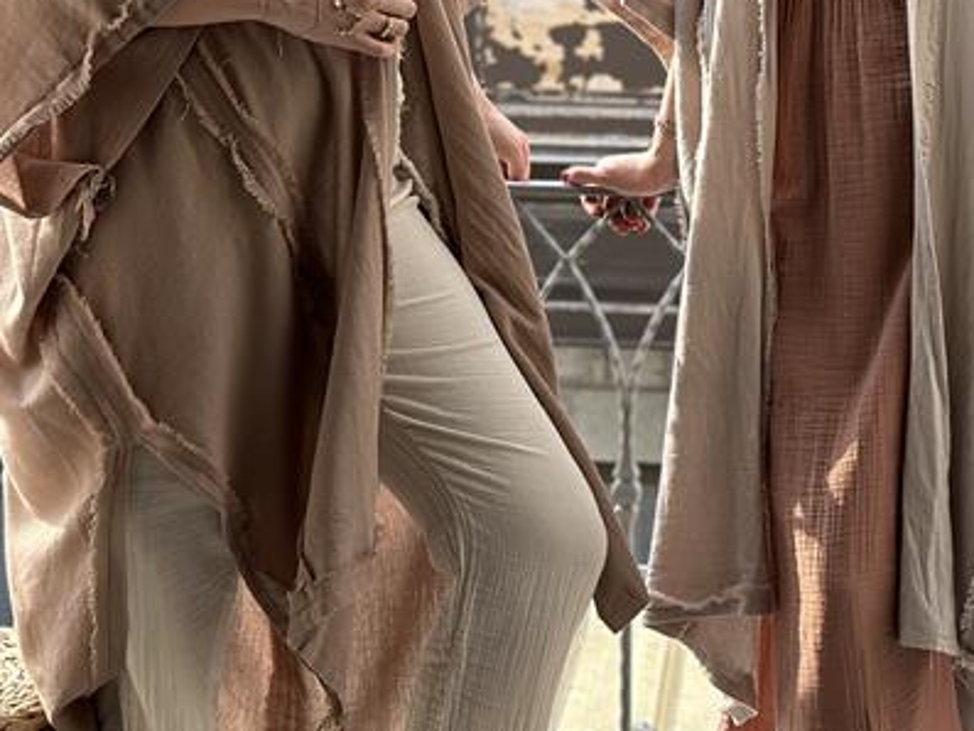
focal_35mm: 116
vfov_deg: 12.5
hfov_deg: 17.0
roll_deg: +0.2
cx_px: 550
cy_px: -96
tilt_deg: -4.8
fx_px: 3265
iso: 80
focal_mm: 6.86
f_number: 1.78
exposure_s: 1/1120
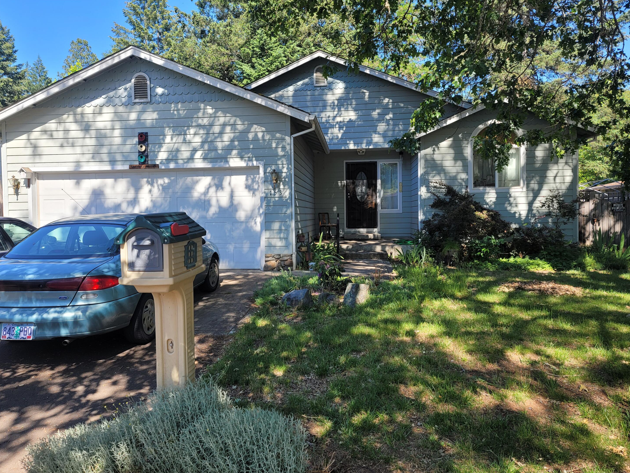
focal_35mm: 26
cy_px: 231
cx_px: 308
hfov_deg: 67.3
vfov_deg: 53.0
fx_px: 473
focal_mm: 7
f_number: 1.8
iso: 20
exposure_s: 1/230
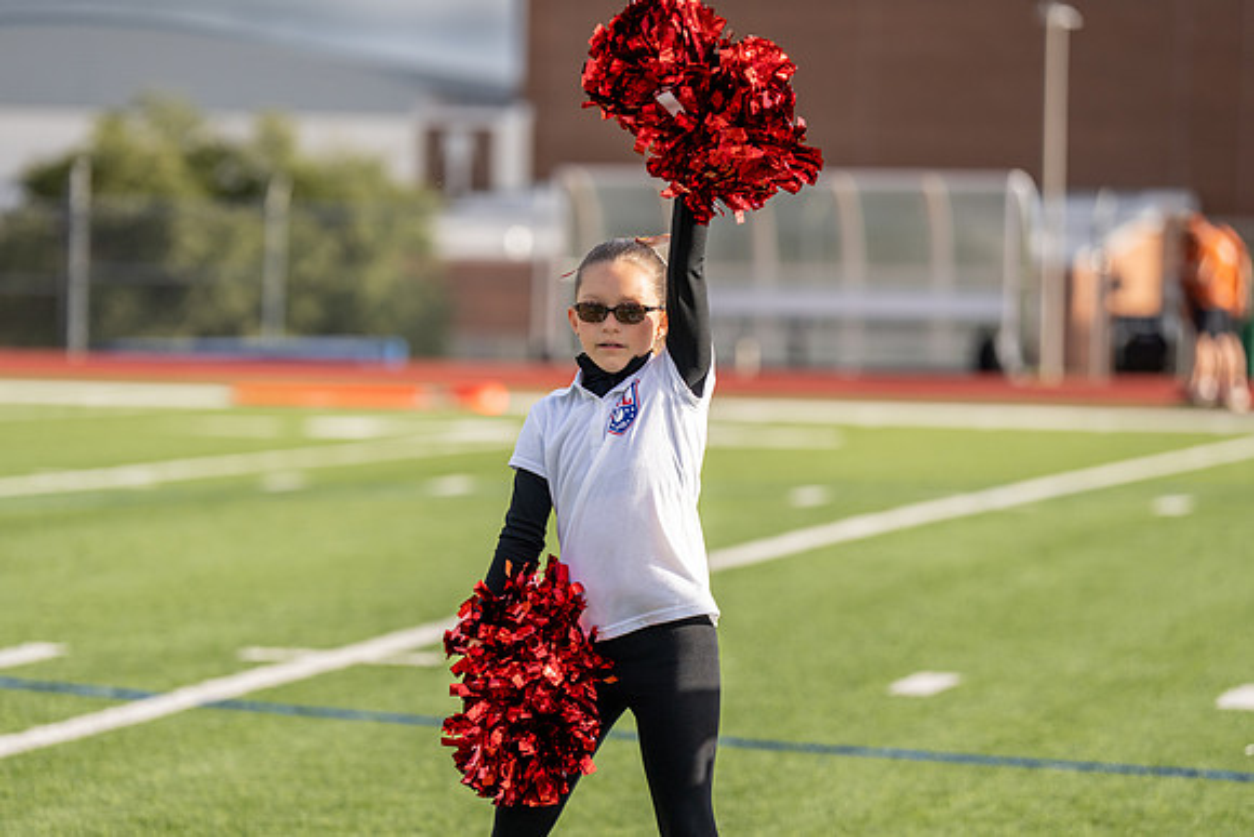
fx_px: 6019
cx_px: 549
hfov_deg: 11.9
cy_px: 499
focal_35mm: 173
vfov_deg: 8.0
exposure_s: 1/3200
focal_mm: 142
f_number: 2.8
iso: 250
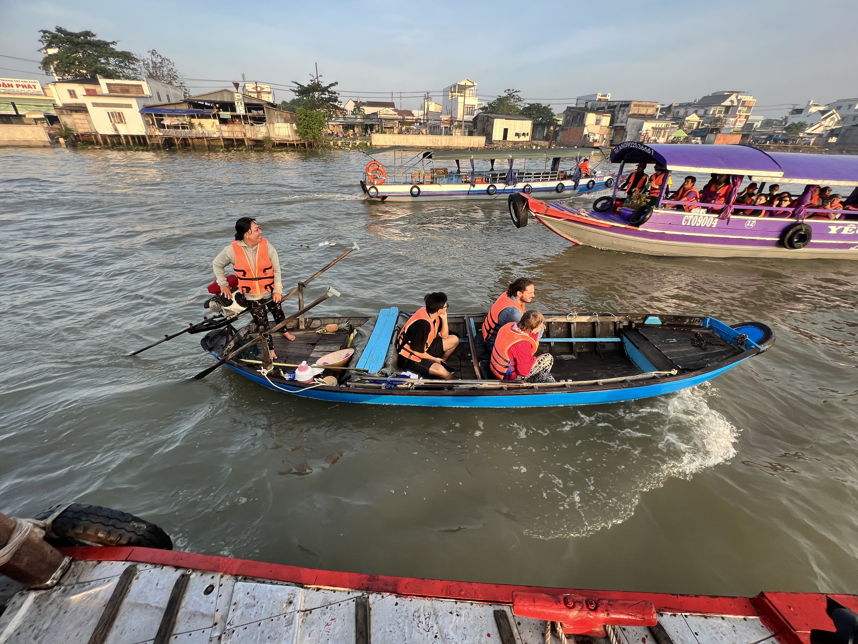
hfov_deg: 106.2
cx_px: 429
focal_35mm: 13
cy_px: 322
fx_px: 322
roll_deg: -2.4
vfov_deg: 89.9
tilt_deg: -28.9
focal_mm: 1.57
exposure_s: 1/142
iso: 32
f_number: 1.8
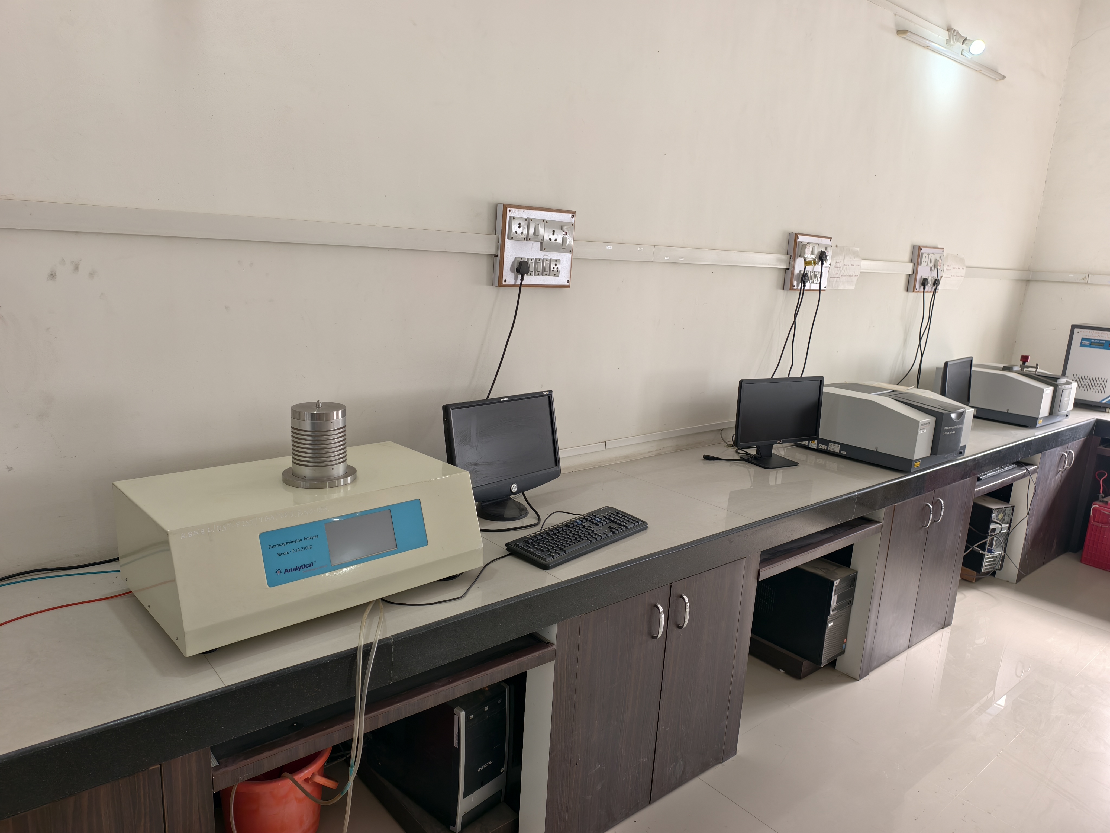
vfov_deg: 58.9
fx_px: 738
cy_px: 416
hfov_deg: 73.9
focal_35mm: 23
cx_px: 555
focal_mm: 6.54
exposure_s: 1/100
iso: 145
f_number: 1.57
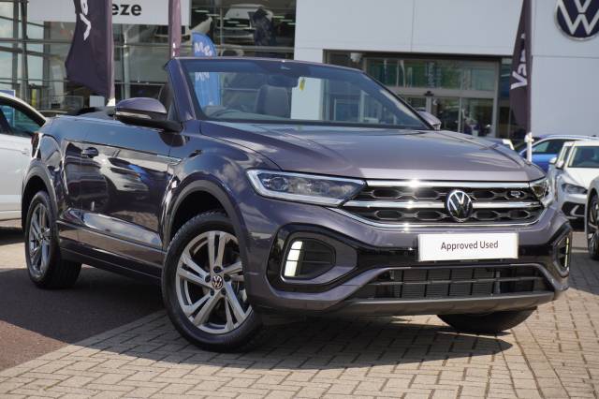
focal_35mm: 68
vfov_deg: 20.1
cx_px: 300
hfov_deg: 29.9
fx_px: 1122
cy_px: 200
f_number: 5.6
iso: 200
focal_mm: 45
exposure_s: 1/400
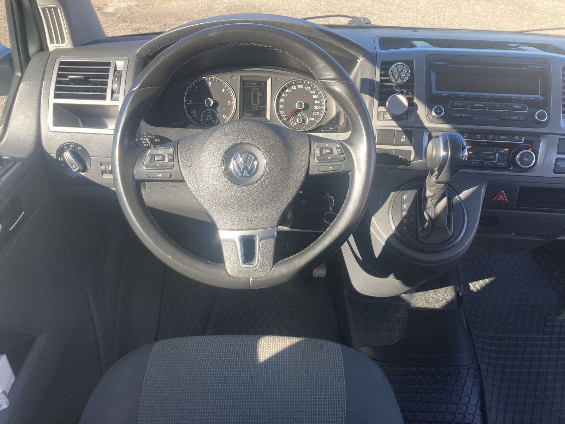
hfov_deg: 63.4
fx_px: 457
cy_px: 212
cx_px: 282
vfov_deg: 49.7
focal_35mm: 28
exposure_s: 1/163
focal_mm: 3.99
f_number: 1.8
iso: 20
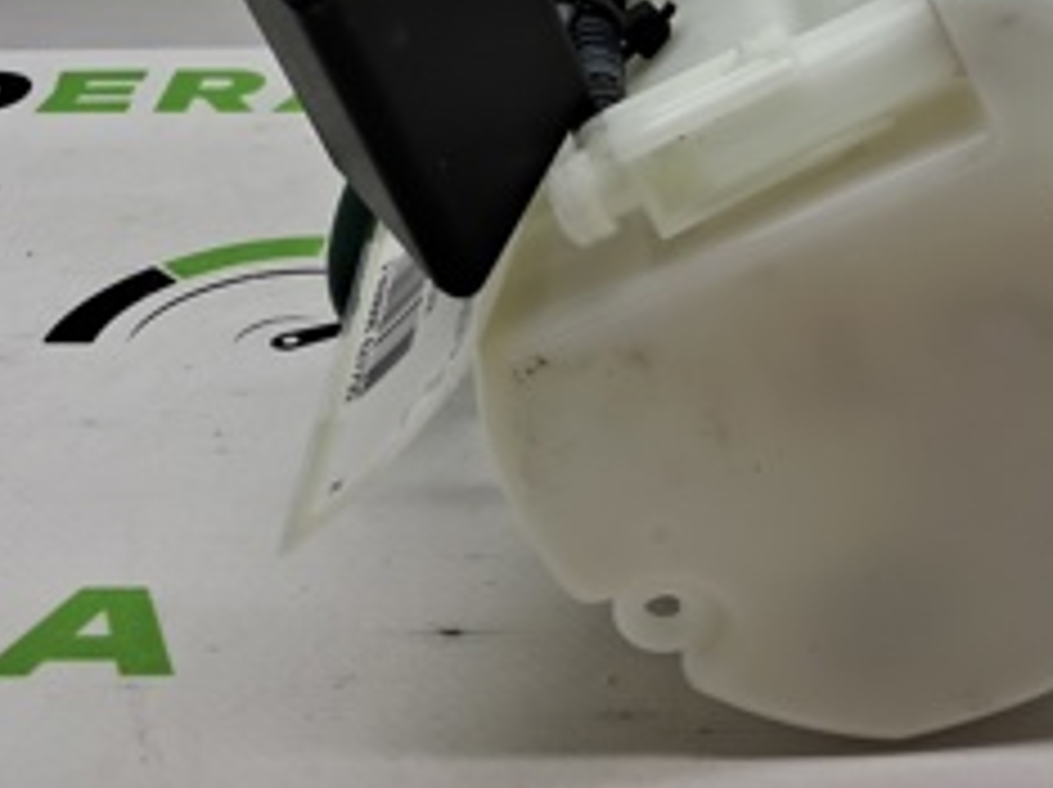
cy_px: -286
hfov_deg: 25.9
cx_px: 824
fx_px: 2249
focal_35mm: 74
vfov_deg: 18.3
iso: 50
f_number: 1.8
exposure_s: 1/100
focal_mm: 4
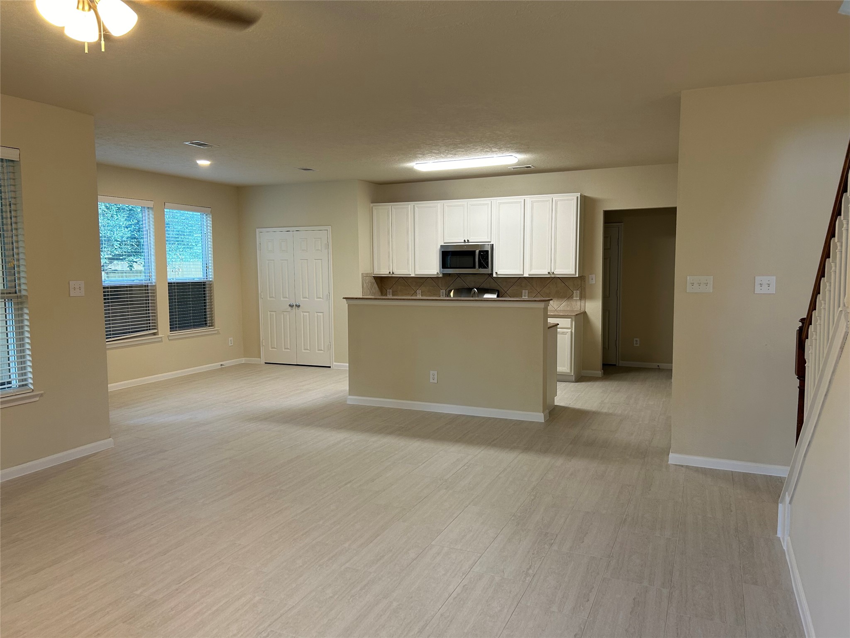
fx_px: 638
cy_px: 319
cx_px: 425
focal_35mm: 26
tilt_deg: -5.0
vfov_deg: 53.1
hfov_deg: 67.3
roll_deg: +0.6
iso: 80
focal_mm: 5.7
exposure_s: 1/60
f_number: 1.5
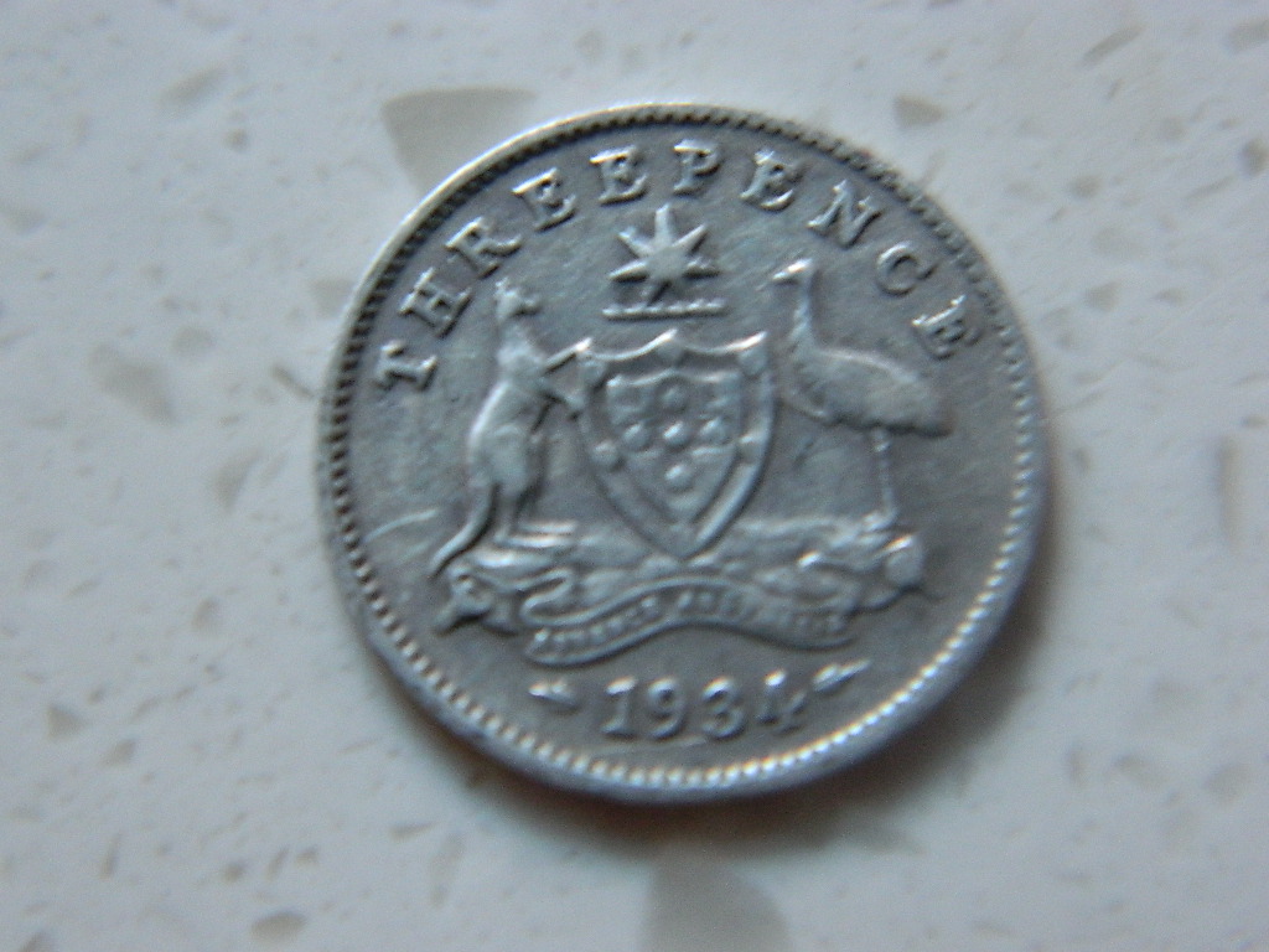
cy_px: 476
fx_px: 3776
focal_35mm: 103
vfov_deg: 14.4
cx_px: 634
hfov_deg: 19.1
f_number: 4.5
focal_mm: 18.6
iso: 400
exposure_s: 1/15
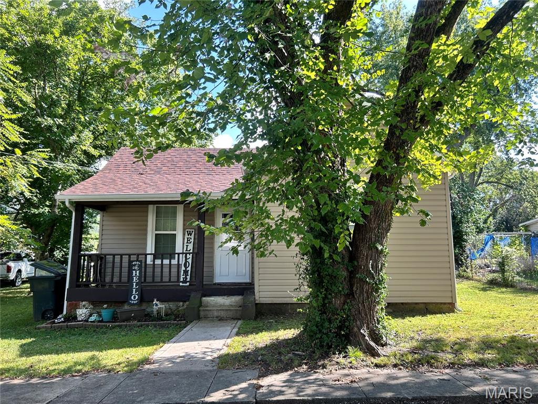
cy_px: 202
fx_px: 404
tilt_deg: +8.2
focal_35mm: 26
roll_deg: +0.7
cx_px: 269
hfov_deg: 67.3
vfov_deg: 53.1
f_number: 1.5
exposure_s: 1/471
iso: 50
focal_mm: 5.7
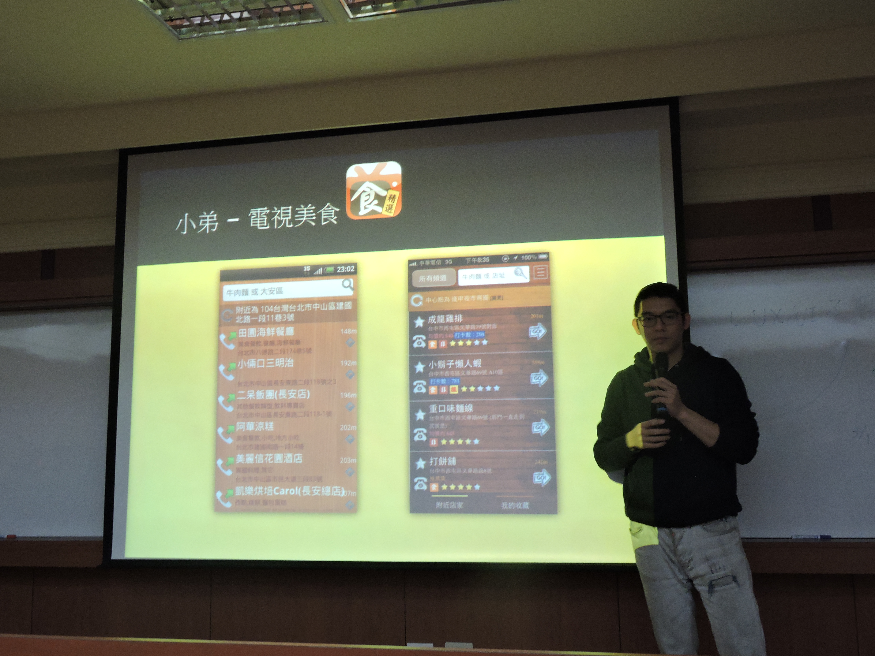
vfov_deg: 42.9
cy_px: 328
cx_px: 438
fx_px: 834
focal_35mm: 33
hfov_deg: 55.4
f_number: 3.6
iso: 400
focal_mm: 5.9
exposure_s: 1/20
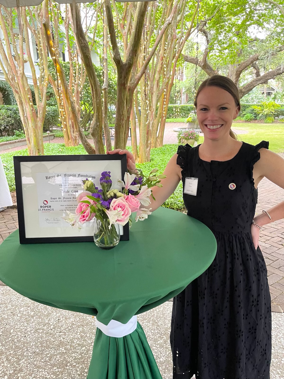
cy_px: 190
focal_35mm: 26
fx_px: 284
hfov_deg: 53.1
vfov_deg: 67.3
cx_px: 142
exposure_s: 1/60
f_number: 1.6
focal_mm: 5.1
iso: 200
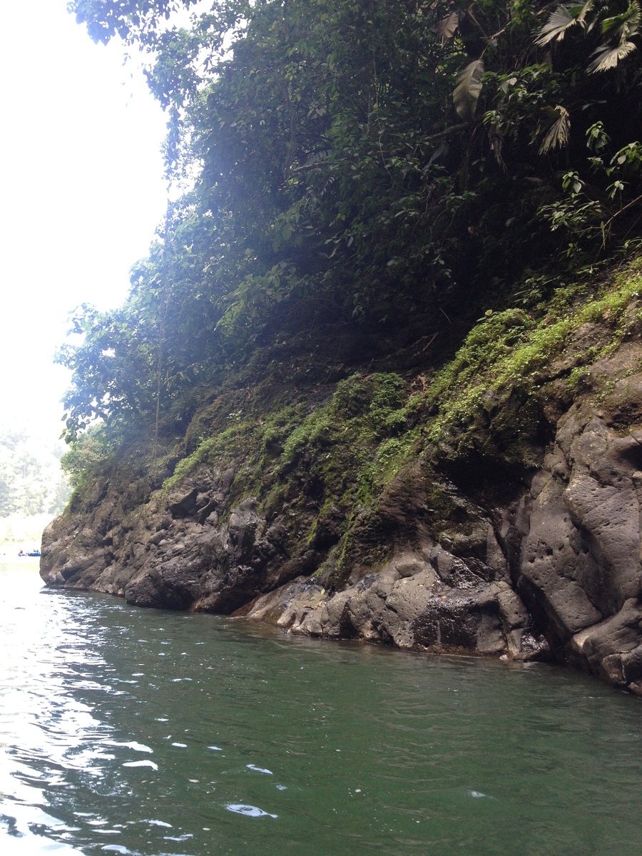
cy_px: 428
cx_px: 321
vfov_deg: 52.6
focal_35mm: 35
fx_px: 865
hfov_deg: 40.7
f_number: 2.4
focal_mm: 4.28
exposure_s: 1/120
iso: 80
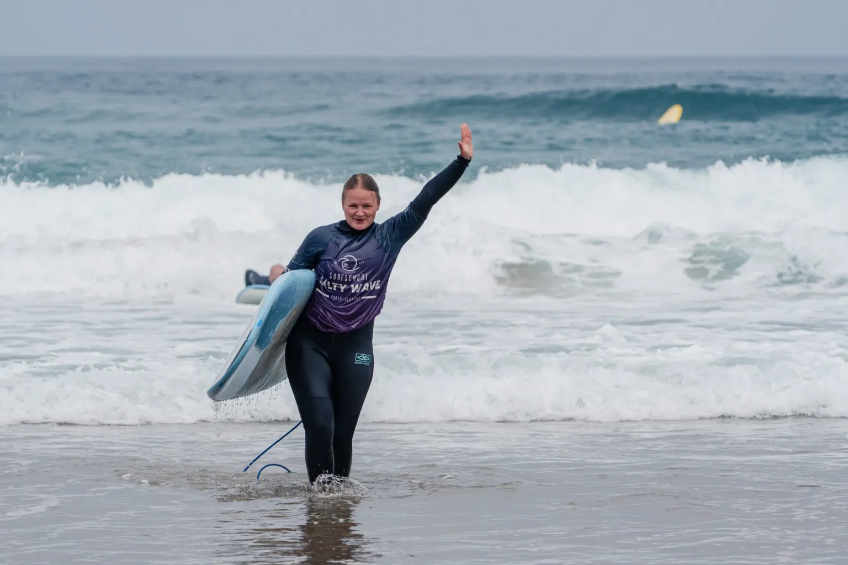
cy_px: 243
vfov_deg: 5.9
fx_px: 5478
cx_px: 366
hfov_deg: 8.9
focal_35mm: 233
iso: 100
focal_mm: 200
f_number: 5.6
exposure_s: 1/1250
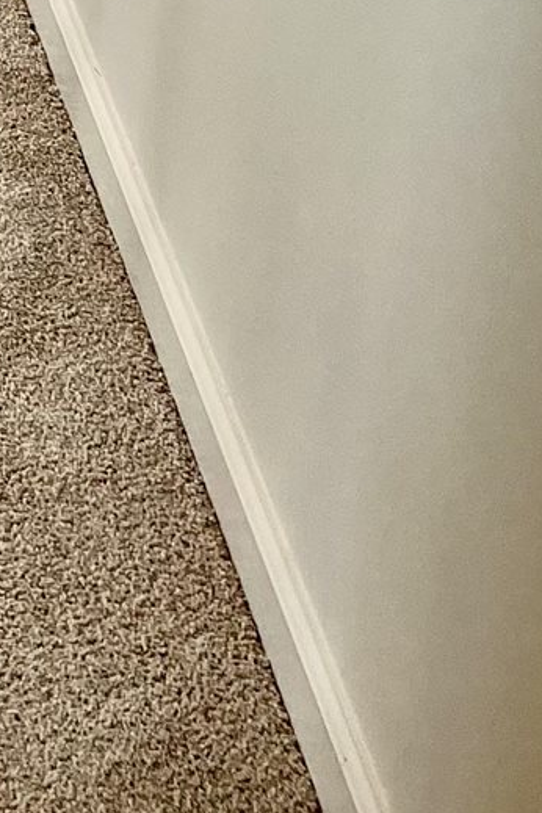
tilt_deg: -16.7
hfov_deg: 10.1
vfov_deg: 13.8
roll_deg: +0.3
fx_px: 2710
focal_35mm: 120
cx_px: -722
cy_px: -926
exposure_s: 1/120
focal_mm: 5.7
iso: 100
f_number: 1.5
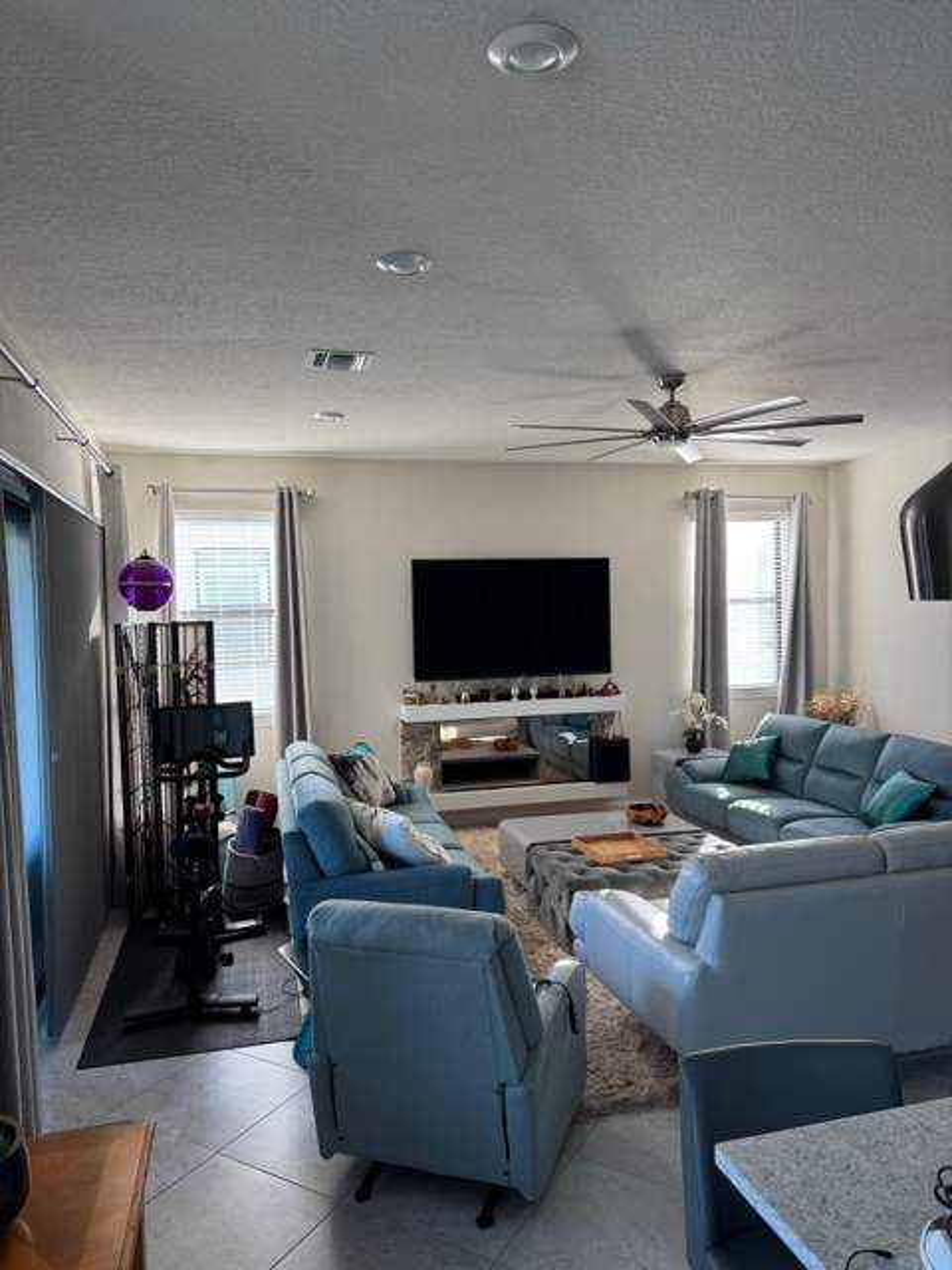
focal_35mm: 24
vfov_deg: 71.6
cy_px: 635
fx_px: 880
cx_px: 476
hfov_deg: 56.8
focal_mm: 6.76
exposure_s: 1/121
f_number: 1.78
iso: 100
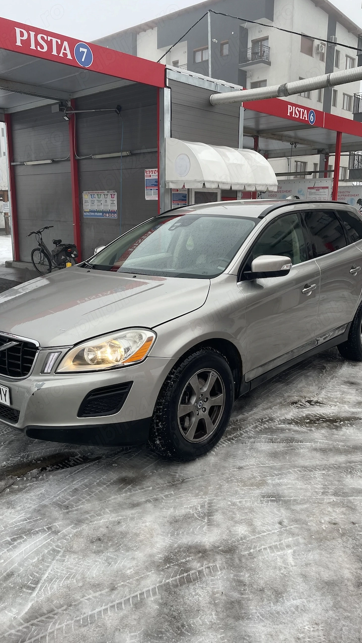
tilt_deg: -11.5
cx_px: 184
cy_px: 322
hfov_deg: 40.2
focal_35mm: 29
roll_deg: +0.2
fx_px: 495
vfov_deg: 66.1
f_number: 1.6
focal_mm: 4.2
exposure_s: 1/129
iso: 32
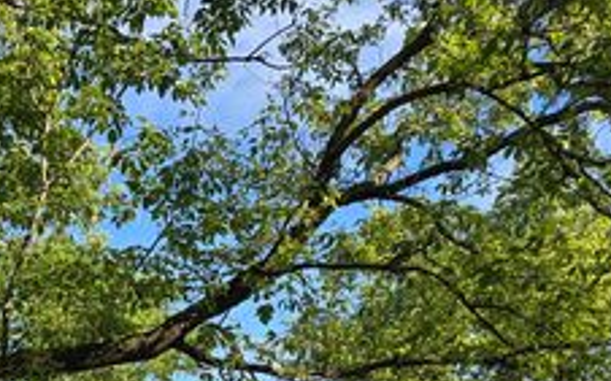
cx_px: 119
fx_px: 899
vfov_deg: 21.7
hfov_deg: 36.2
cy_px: 490
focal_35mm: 54
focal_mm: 5.4
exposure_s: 1/816
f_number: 1.8
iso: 25
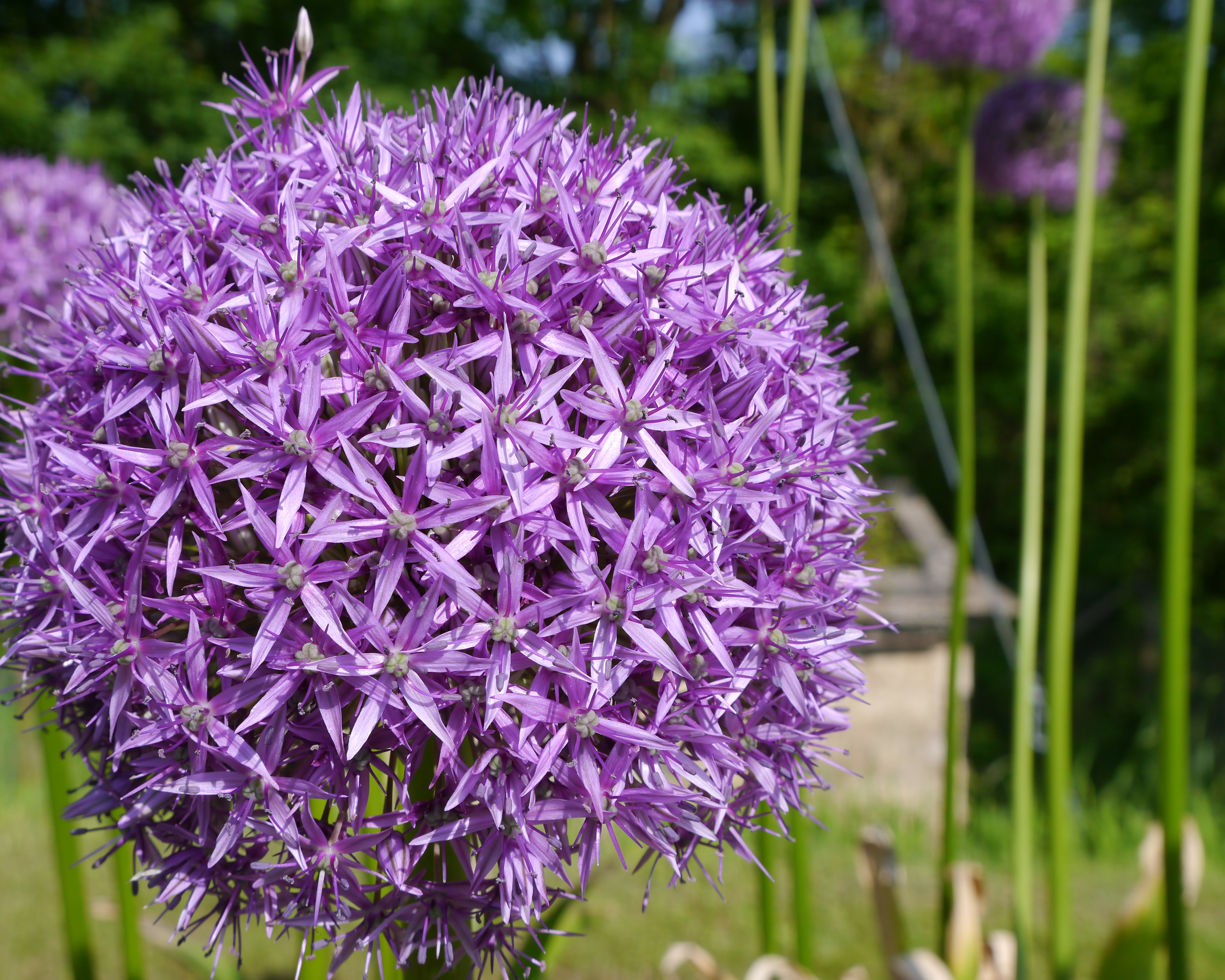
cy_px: 536
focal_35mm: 50
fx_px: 1813
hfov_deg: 37.3
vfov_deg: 30.2
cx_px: 573
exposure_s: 1/320
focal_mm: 21
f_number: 8
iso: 160
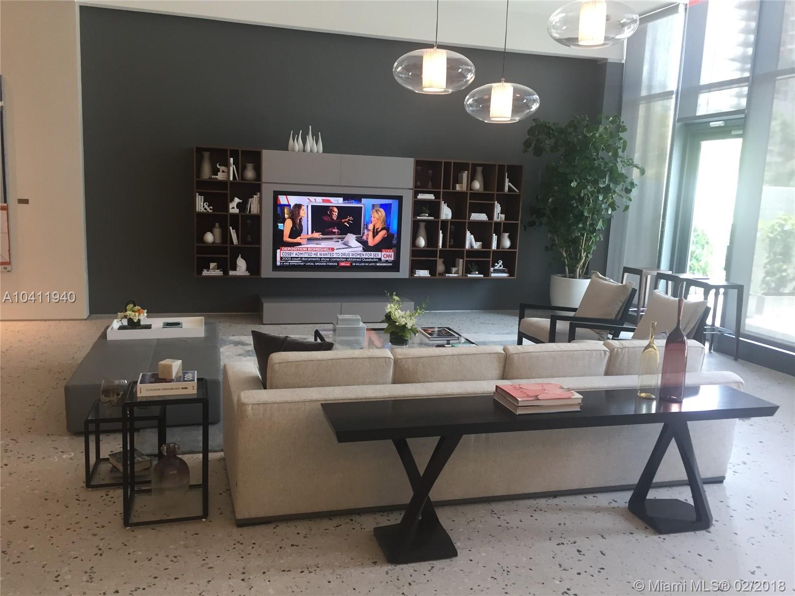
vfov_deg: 48.2
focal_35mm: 29
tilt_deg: -9.1
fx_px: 666
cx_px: 398
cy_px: 298
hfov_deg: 61.7
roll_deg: -2.1
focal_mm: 4.15
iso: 64
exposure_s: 1/30
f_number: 2.2
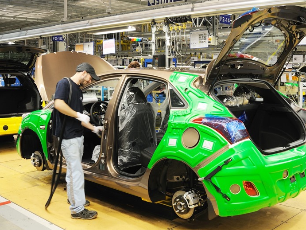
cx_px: 176
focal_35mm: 40
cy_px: 116
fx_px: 354
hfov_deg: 46.6
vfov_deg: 36.0
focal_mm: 24
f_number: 4
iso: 250
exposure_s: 1/30
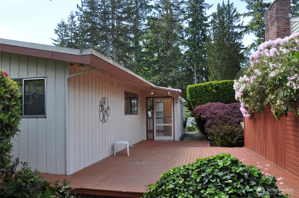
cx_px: 150
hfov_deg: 62.0
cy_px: 99
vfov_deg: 43.5
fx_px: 249
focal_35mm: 30
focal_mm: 20
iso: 200
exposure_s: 1/100
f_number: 10
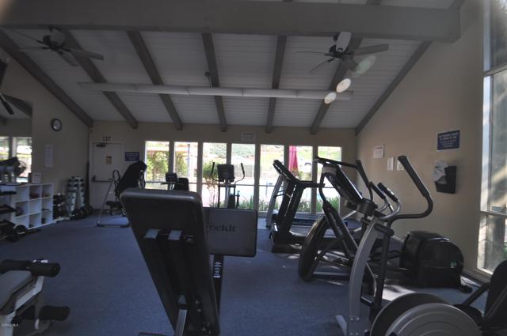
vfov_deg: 71.9
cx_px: 254
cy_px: 168
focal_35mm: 16
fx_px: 232
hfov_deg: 95.1
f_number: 5
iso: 200
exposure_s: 1/100
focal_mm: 11
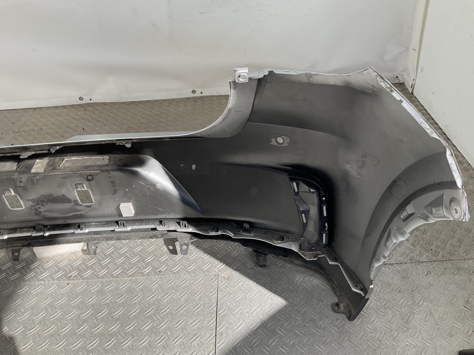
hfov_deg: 61.7
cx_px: 237
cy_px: 178
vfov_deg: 48.2
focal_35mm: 29
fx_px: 397
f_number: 1.8
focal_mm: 3
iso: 16
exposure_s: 1/428
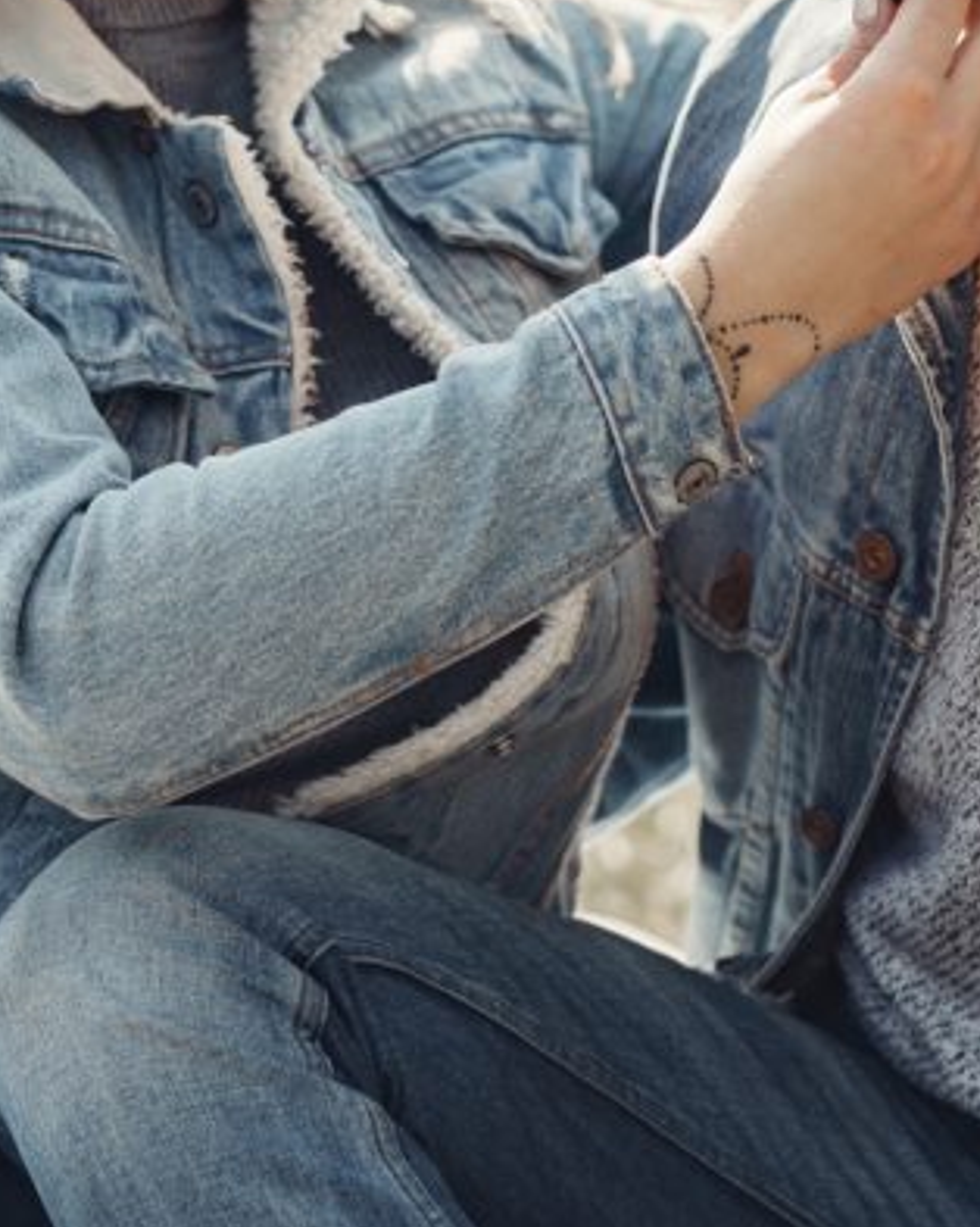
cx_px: 490
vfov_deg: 9.3
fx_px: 7547
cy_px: 170
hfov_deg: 7.4
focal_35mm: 208
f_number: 2.5
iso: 100
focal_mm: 85
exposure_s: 1/640
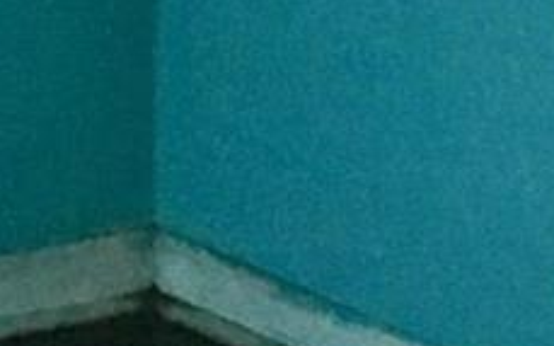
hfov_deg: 6.8
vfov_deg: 4.1
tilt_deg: -7.0
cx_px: 114
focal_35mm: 309
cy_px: -547
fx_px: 4664
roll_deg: +1.6
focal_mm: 4.15
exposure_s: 1/17
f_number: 2.2
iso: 200
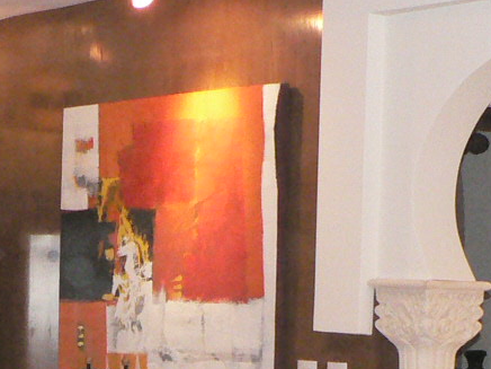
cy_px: 511
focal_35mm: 132
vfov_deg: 10.9
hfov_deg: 14.8
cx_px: 36
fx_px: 1872
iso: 400
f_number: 2.8
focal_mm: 6
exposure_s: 1/60
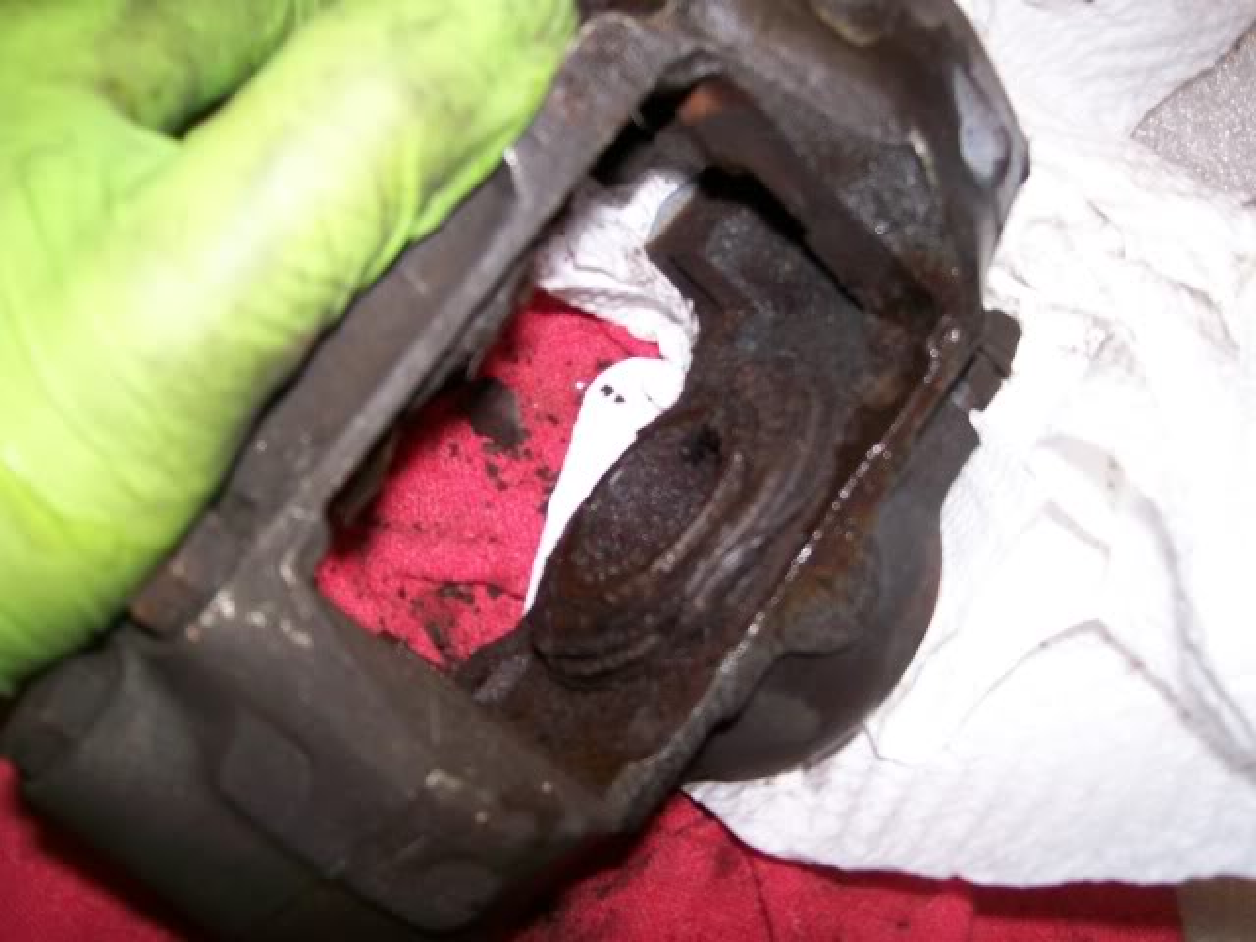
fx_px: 1306
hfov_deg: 51.4
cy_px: 471
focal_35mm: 36
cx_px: 628
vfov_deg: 39.7
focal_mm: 6
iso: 80
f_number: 2.7
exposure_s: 1/64
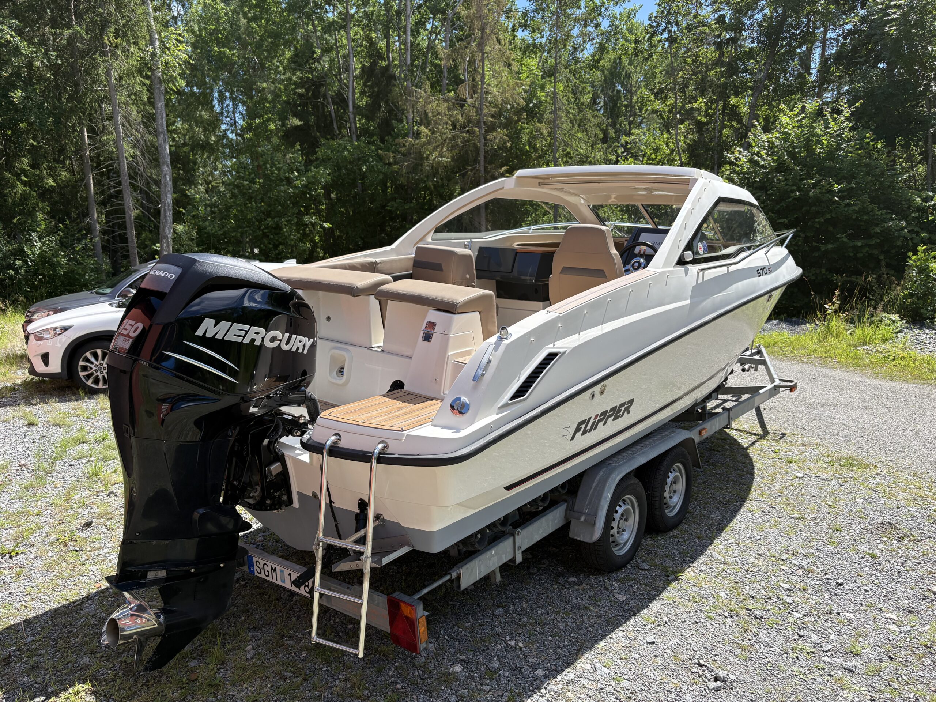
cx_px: 468
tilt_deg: -10.3
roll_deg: +2.0
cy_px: 351
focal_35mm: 26
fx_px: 703
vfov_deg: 53.1
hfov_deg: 67.3
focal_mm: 5.96
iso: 50
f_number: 1.6
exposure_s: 1/1799
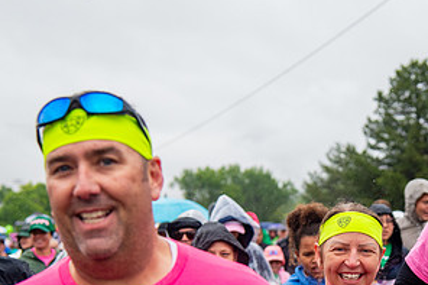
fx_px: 1212
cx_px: 292
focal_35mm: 102
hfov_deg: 19.9
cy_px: 237
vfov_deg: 13.3
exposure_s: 1/1600
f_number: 4
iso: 1600
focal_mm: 52
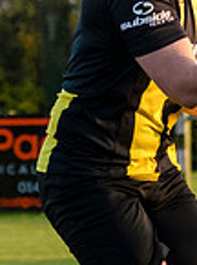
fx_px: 5457
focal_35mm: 716
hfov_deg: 2.1
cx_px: 432
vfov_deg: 2.8
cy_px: 139
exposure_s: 1/2000
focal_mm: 82
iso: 2000
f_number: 4
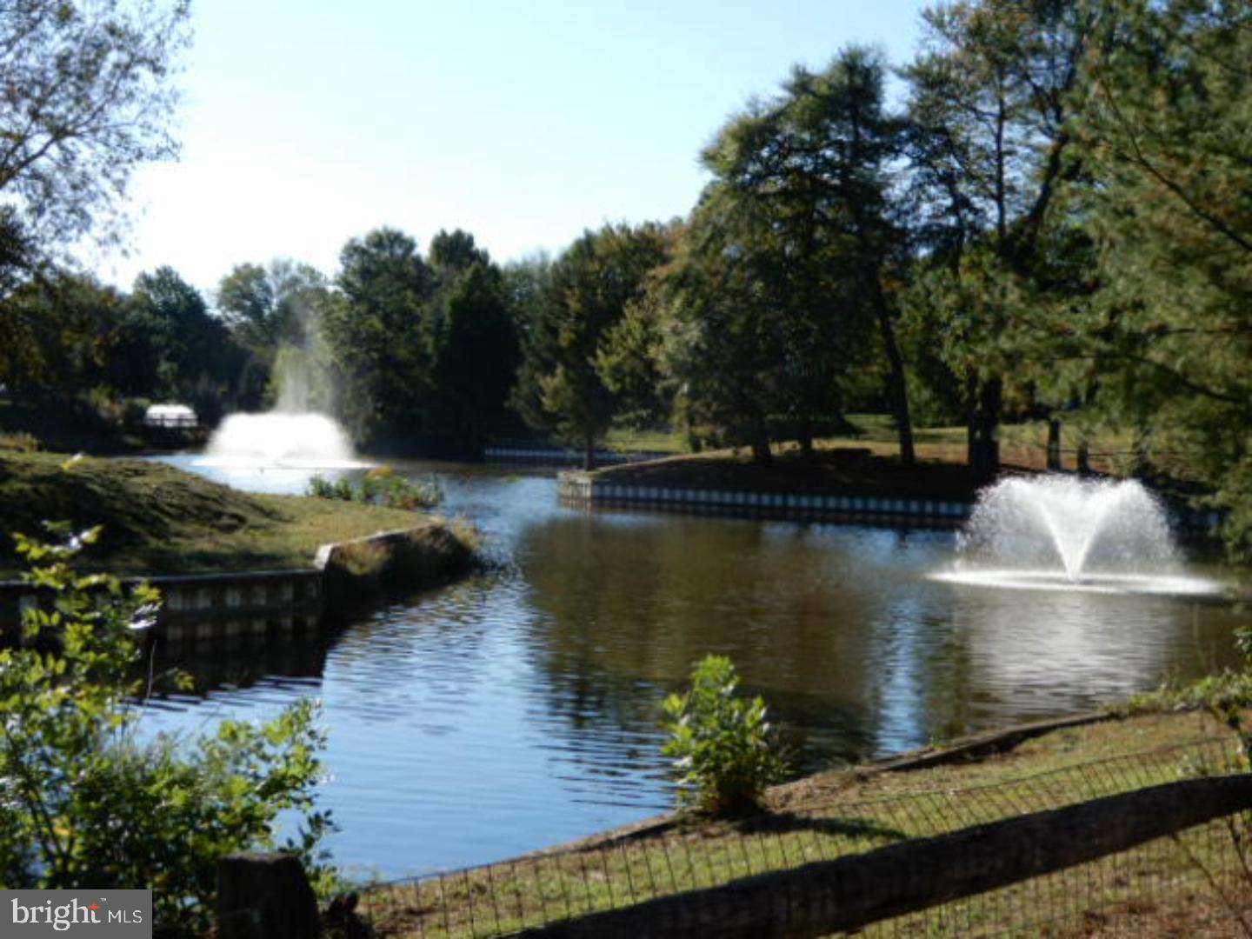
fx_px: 2062
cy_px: 470
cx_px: 626
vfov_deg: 25.7
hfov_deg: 33.8
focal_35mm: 57
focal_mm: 10.2
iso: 80
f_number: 4.5
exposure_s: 1/400
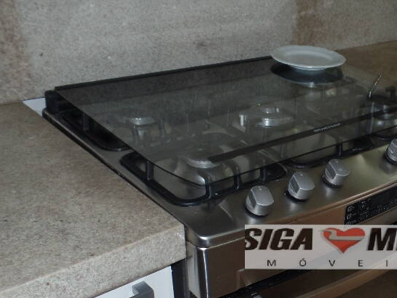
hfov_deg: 41.3
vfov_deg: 32.4
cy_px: 251
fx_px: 493
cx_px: 338
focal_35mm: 43
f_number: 2.8
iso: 100
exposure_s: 1/30
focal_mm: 4.1
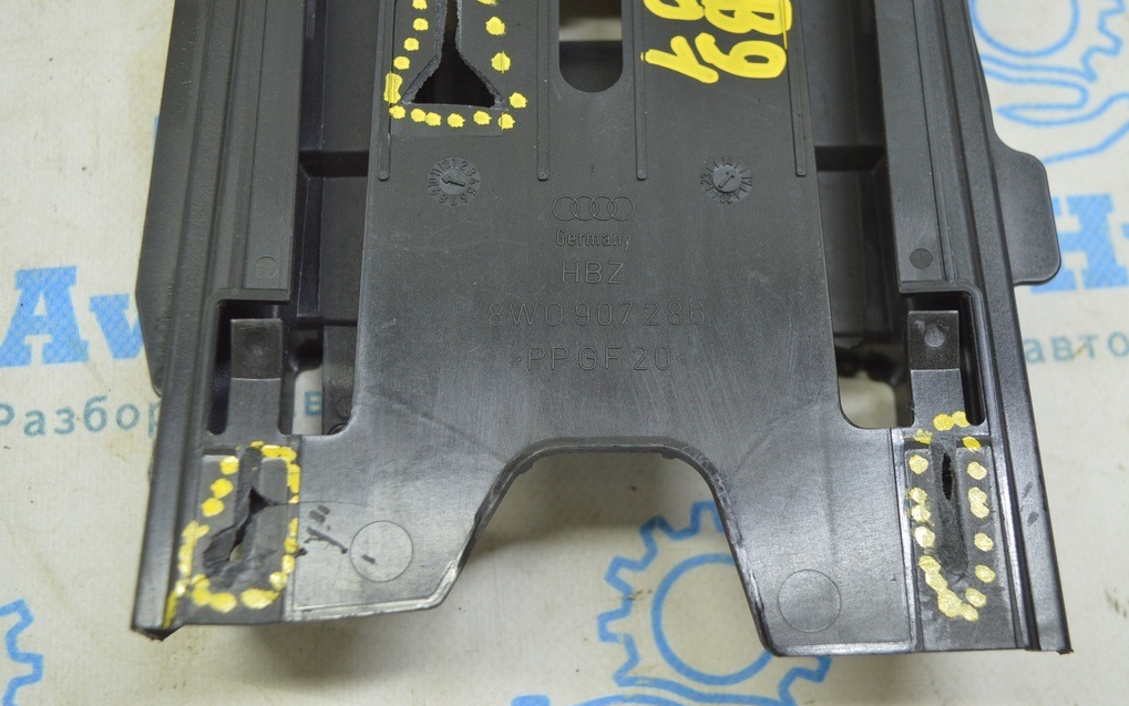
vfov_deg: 29.9
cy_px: 333
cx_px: 563
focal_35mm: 43
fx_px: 1323
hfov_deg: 46.2
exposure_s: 1/20
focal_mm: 28
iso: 400
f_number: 5.6
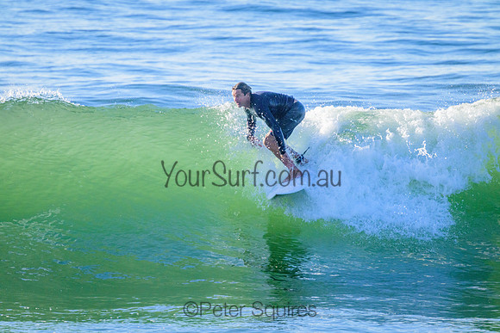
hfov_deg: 2.6
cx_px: 250
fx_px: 11113
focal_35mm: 800
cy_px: 166
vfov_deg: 1.7
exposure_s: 1/2000
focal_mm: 800
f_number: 11
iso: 1800
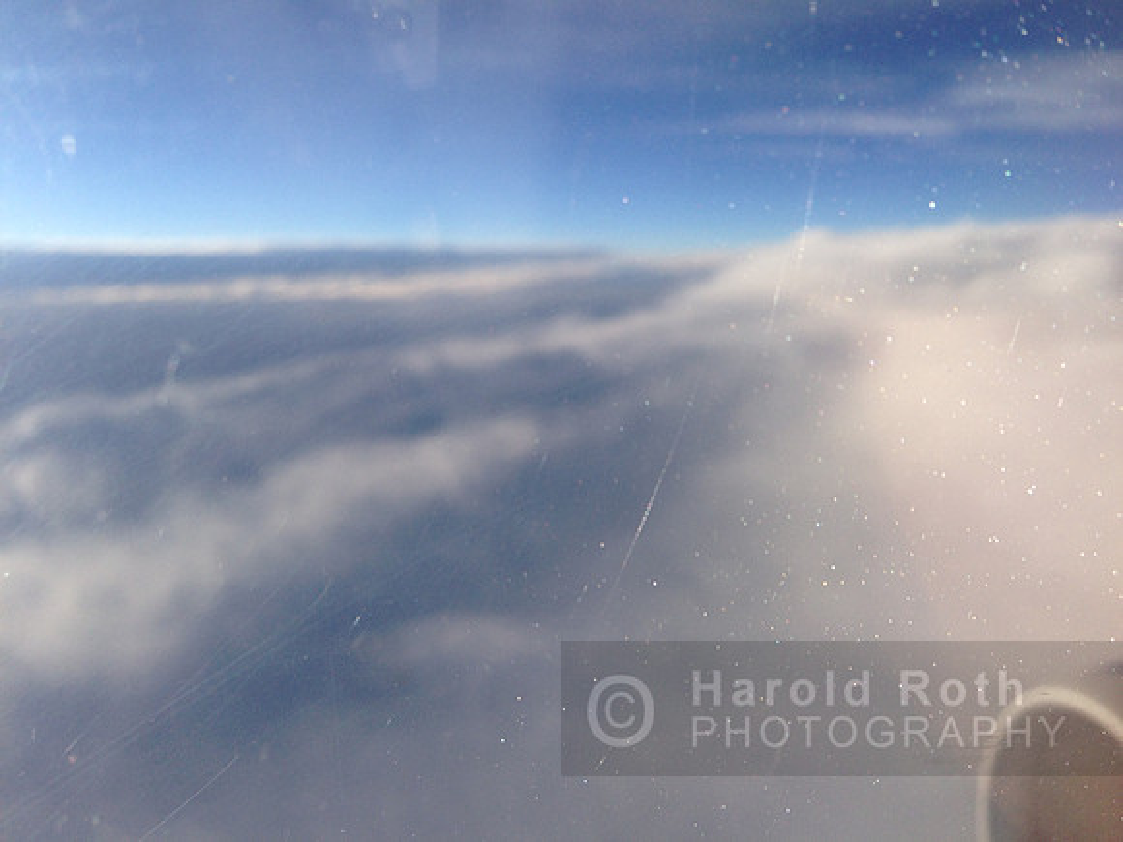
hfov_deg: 55.4
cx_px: 562
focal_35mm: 33
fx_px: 1071
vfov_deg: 42.9
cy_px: 421
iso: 50
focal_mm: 4.13
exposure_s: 1/968
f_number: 2.4
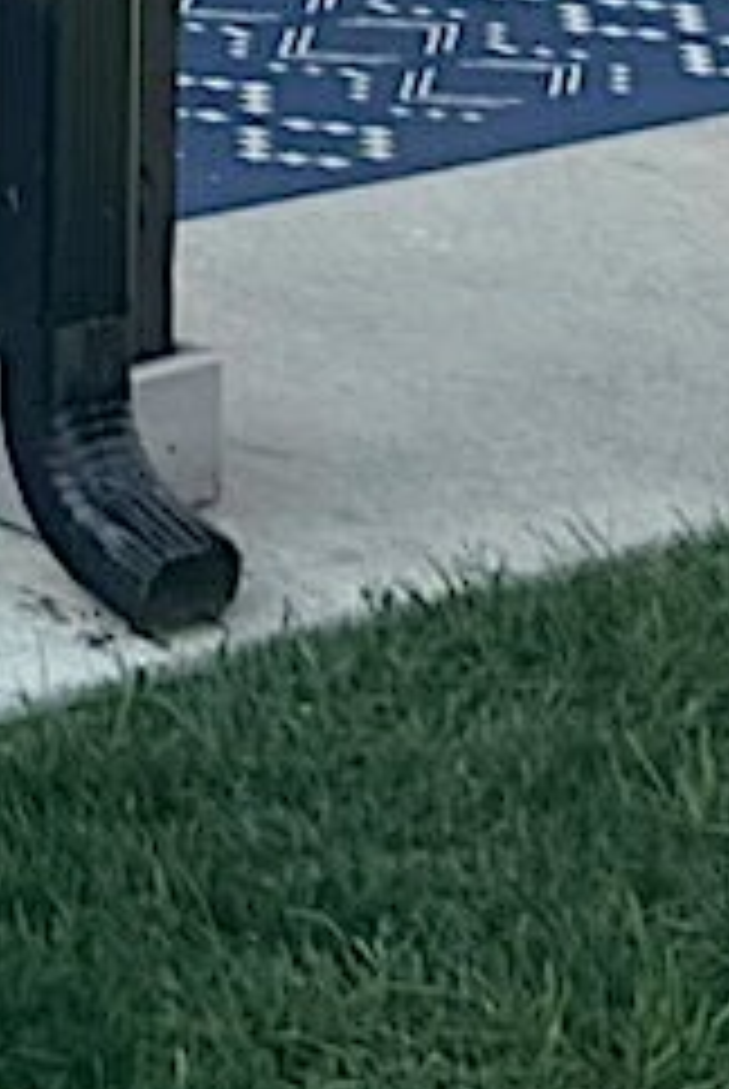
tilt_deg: -0.5
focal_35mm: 211
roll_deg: -2.0
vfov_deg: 8.6
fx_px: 6390
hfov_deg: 6.3
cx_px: -796
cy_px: -1796
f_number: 1.78
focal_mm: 6.76
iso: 80
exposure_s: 1/2105
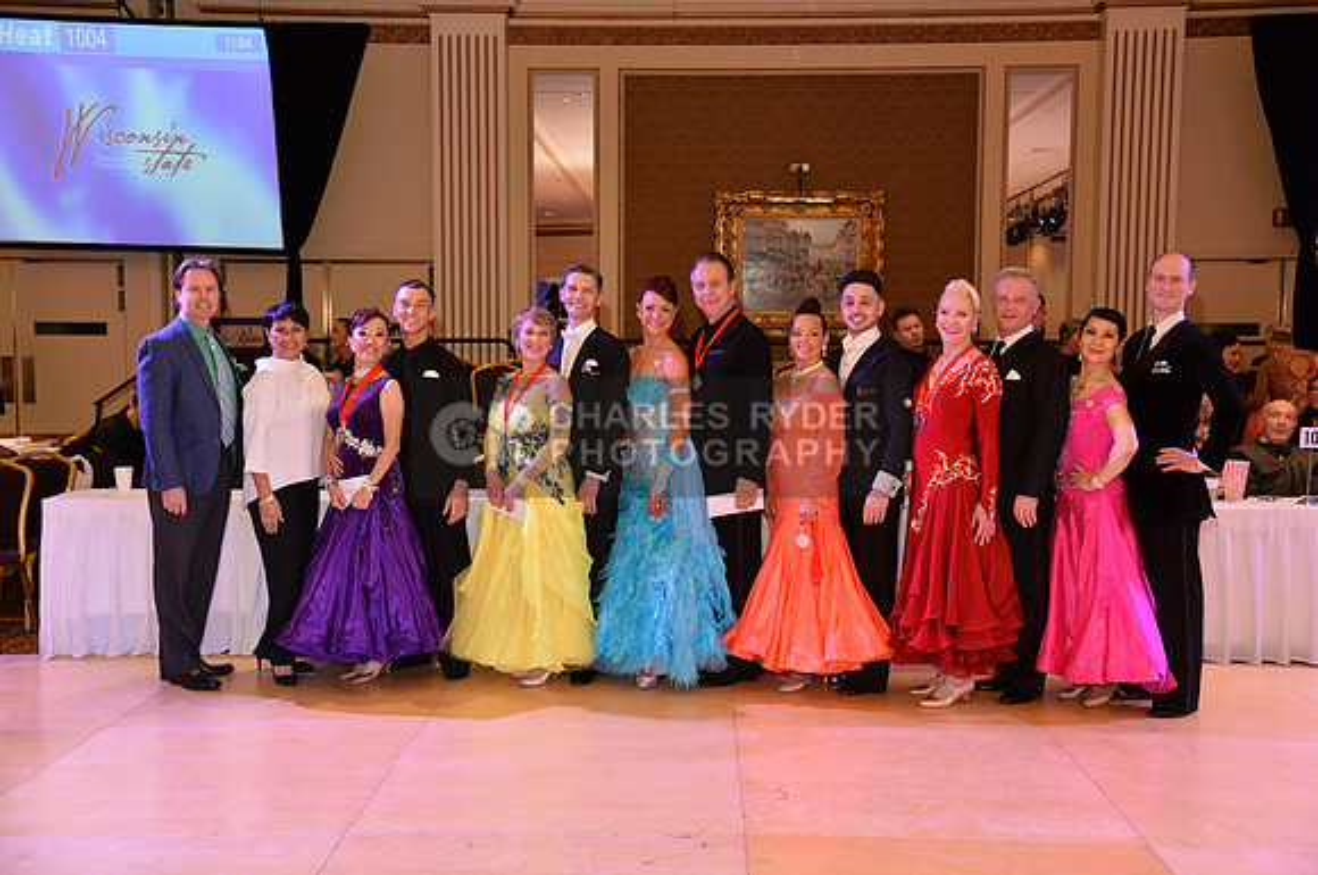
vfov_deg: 35.0
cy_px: 438
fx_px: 1389
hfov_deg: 50.8
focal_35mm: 38
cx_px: 659
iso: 2000
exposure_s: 1/250
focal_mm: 38
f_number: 5
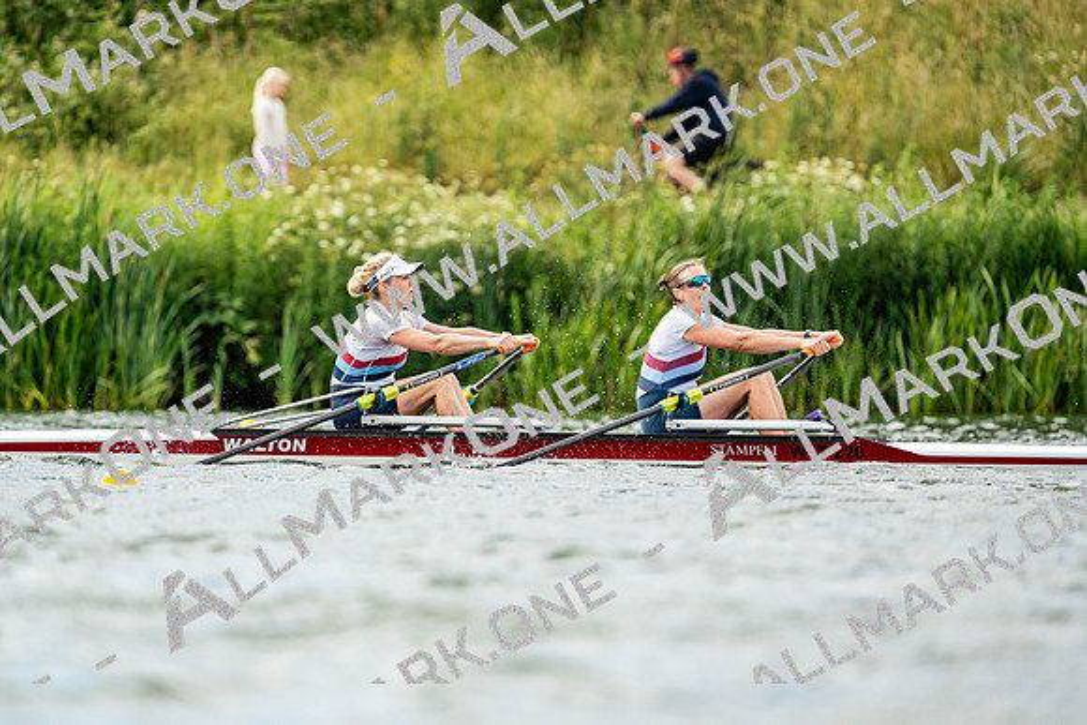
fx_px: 18120
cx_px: 544
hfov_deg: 3.4
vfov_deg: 2.3
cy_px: 362
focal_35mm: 600
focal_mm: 600
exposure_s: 1/2000
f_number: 6.3
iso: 640
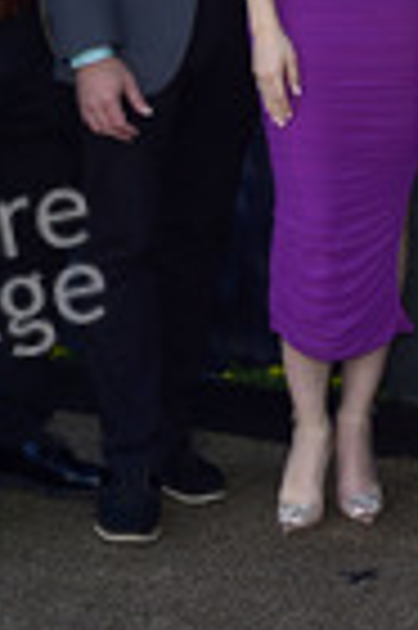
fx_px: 2497
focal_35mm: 143
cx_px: 366
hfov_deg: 9.5
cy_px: 72
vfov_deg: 14.2
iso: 125
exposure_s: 1/250
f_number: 7.1
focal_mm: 50
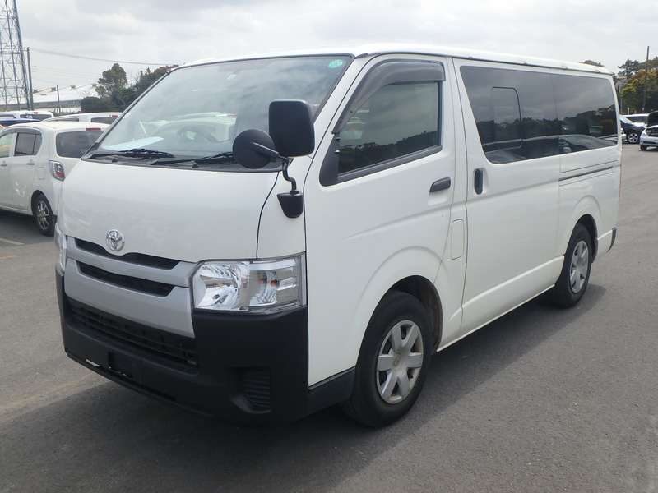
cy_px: 246
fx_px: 646
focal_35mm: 34
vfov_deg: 41.8
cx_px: 329
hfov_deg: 54.0
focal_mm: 6
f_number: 4.9
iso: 125
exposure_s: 1/640
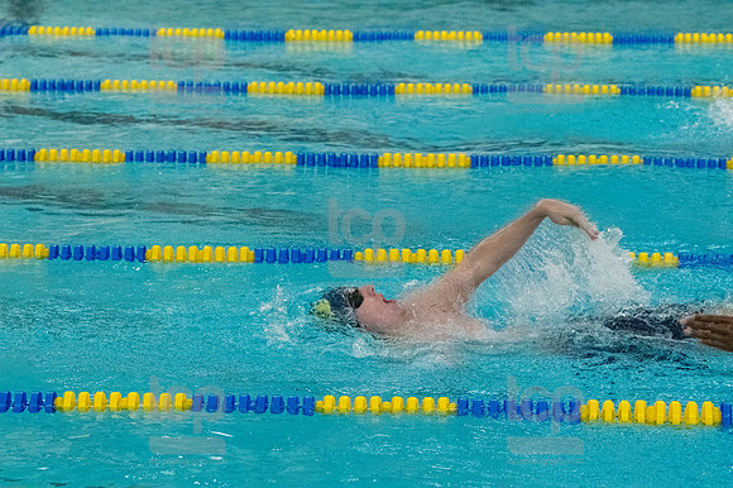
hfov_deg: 13.1
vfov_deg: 8.7
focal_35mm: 157
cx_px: 366
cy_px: 244
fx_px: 3195
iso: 10000
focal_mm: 105
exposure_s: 1/1250
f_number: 5
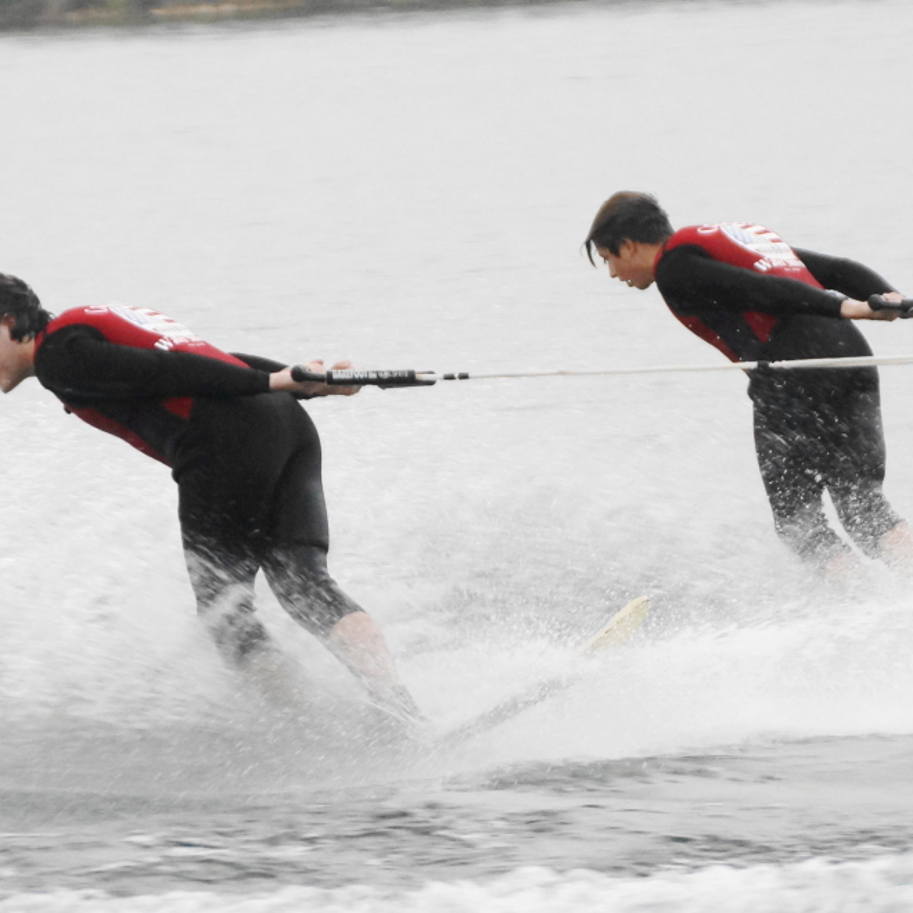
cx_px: 578
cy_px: 454
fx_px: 7490
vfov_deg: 7.0
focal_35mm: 251
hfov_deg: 7.0
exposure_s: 1/200
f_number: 5.6
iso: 500
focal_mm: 130
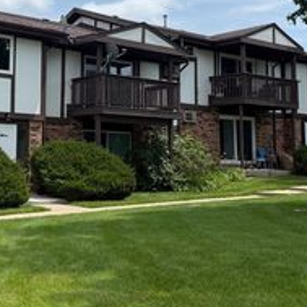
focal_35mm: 56
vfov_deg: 30.3
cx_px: 60
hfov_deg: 29.8
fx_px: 562
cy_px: 102
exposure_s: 1/5714
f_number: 1.78
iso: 80
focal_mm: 6.76
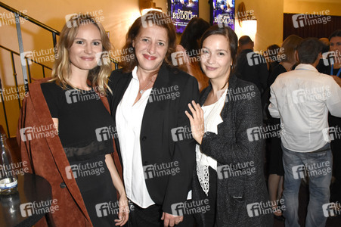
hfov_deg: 62.0
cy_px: 114
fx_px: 284
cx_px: 170
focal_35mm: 30
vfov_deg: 43.5
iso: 3200
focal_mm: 20
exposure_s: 1/60
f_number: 6.3
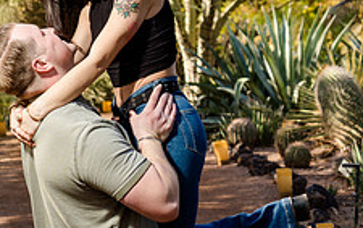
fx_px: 1535
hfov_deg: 13.4
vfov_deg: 8.5
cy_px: 104
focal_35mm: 155
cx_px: 305
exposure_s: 1/200
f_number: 5.6
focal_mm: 59
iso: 100
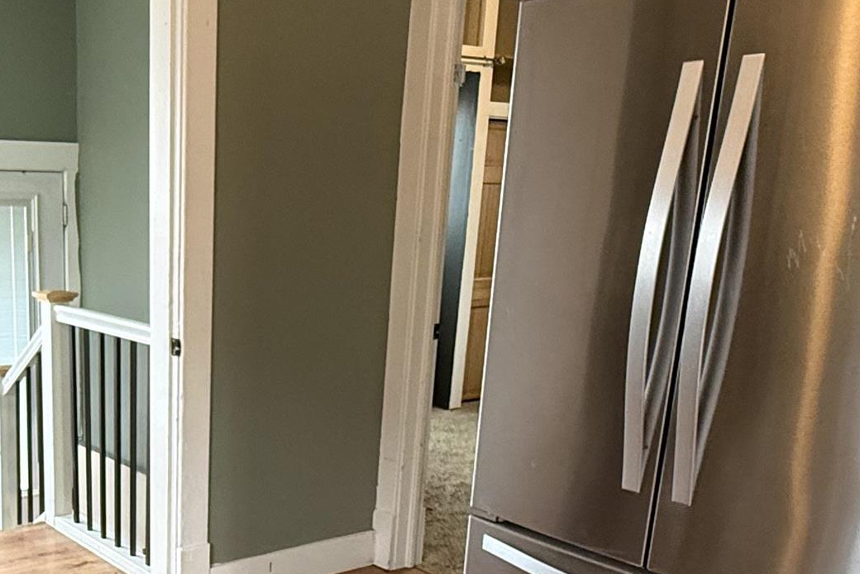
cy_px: 485
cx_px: 151
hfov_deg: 43.0
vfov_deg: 30.2
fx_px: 1027
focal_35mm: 43
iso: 320
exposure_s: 1/60
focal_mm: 2.22
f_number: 2.2
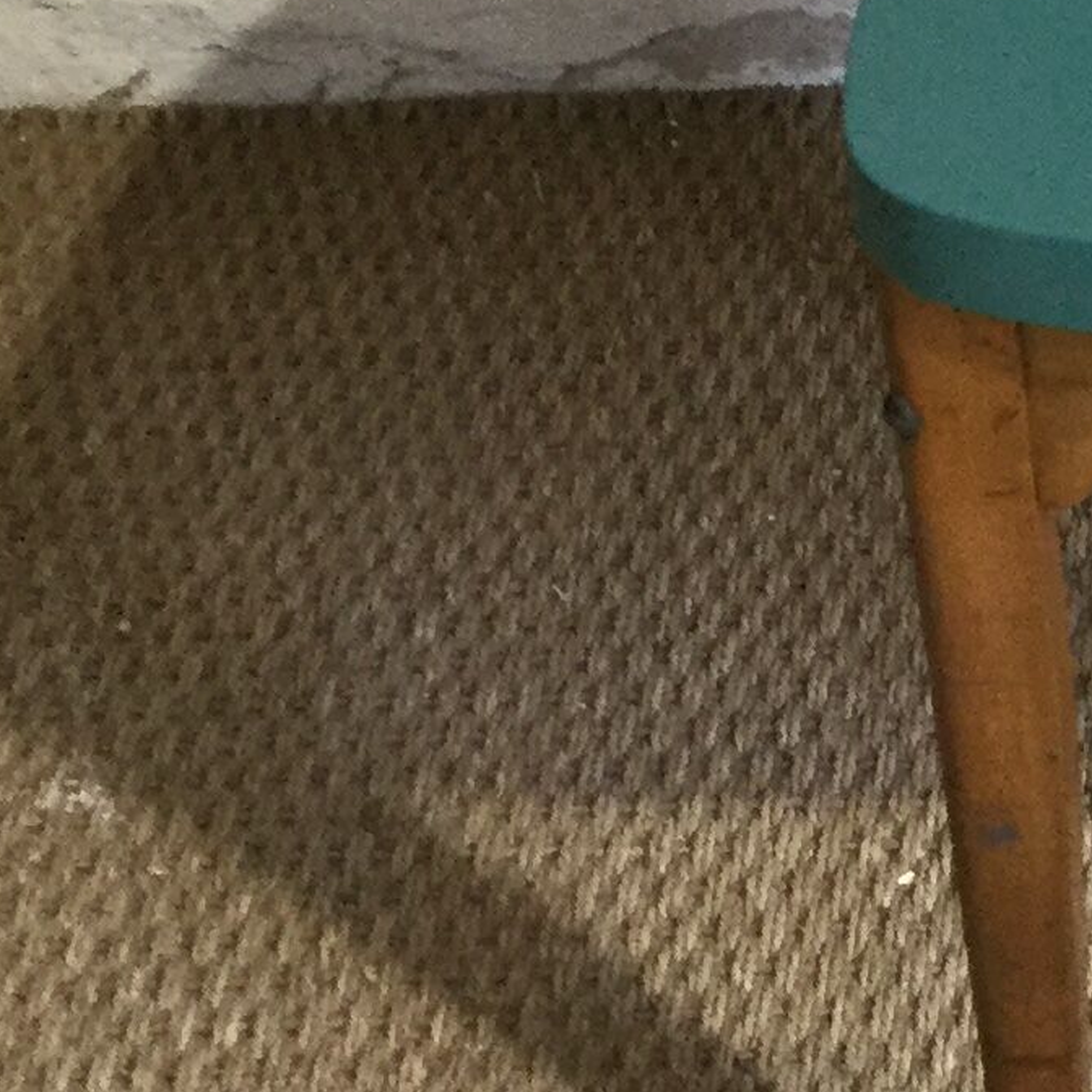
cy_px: -284
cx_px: 1614
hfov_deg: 12.5
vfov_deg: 12.7
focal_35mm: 133
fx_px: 4747
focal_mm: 3.3
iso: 125
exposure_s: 1/33
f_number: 2.4
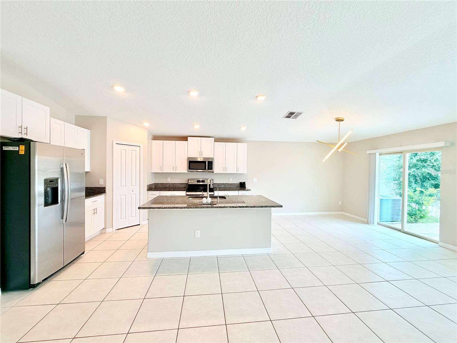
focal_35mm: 14
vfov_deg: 85.7
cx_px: 228
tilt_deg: -0.9
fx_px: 185
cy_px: 172
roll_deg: -0.2
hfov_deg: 102.1
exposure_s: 1/120
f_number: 2.2
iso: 100
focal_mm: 2.22
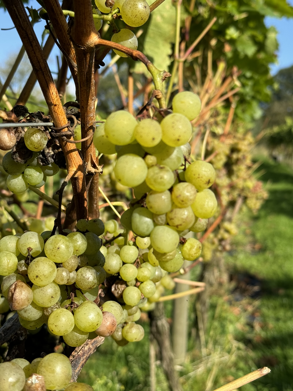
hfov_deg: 30.3
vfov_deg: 39.7
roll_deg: -2.3
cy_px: 196
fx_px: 542
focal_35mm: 48
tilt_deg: -0.2
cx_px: 146
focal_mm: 6.86
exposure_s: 1/2331
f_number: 1.78
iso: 64
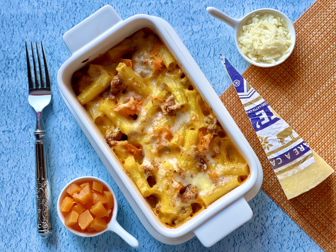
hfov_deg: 30.3
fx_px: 621
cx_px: 168
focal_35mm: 64
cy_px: 126
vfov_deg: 22.9
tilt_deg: -86.6
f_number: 2.2
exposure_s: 1/121
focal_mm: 7.5
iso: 160
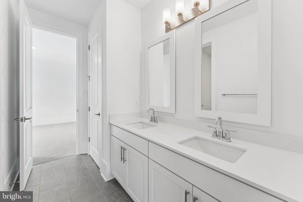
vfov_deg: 81.2
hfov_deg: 104.3
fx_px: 118
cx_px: 152
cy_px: 101
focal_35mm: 14
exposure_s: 1/50
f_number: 7.1
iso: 320
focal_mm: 14
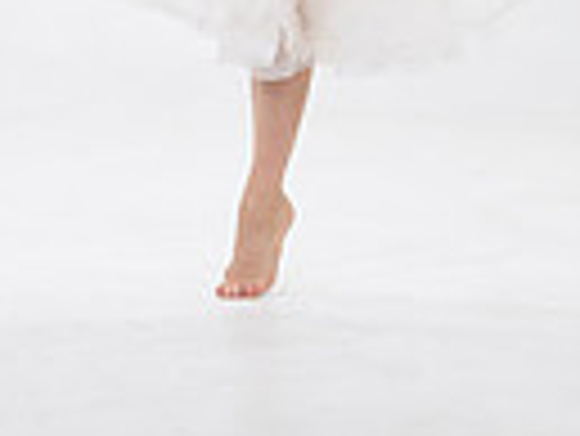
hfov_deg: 8.8
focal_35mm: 225
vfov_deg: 6.4
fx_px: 3773
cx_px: 243
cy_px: -393
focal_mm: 52
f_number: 4
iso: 400
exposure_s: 1/500
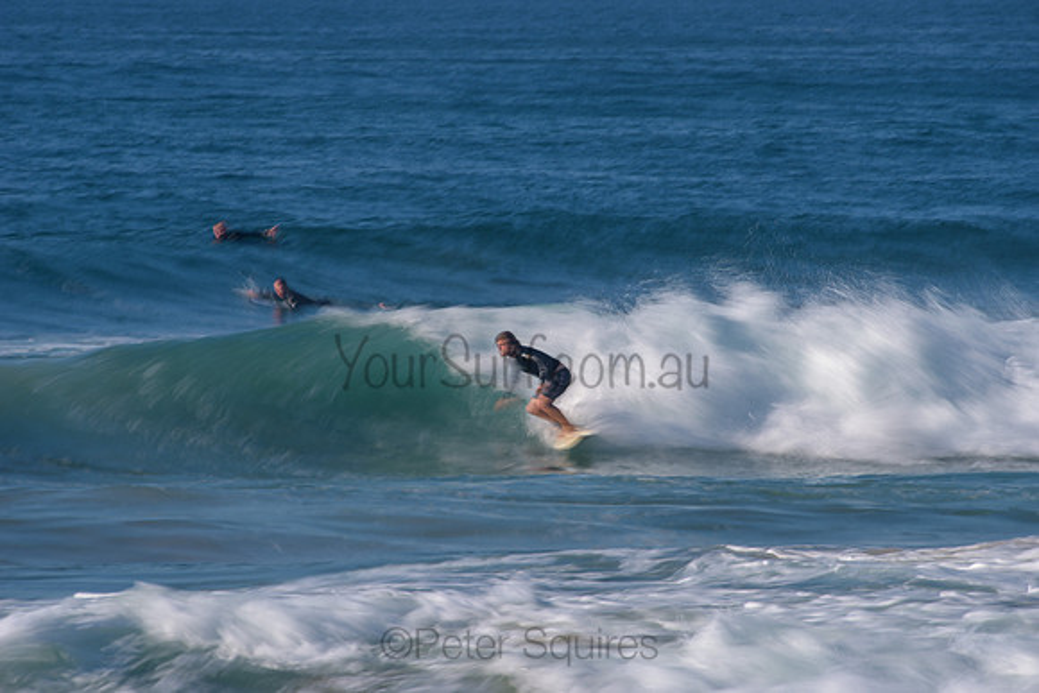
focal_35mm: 500
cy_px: 346
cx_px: 520
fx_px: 14433
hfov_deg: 4.1
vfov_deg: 2.8
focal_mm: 500
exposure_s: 1/13
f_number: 16
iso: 31
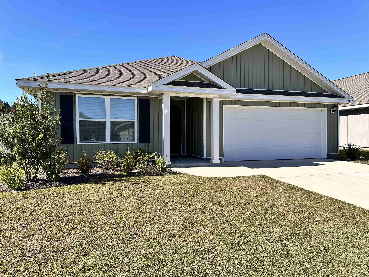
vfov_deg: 56.8
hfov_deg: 71.6
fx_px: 256
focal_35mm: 24
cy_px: 138
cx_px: 184
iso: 80
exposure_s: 1/3058
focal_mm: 6.86
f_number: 1.78
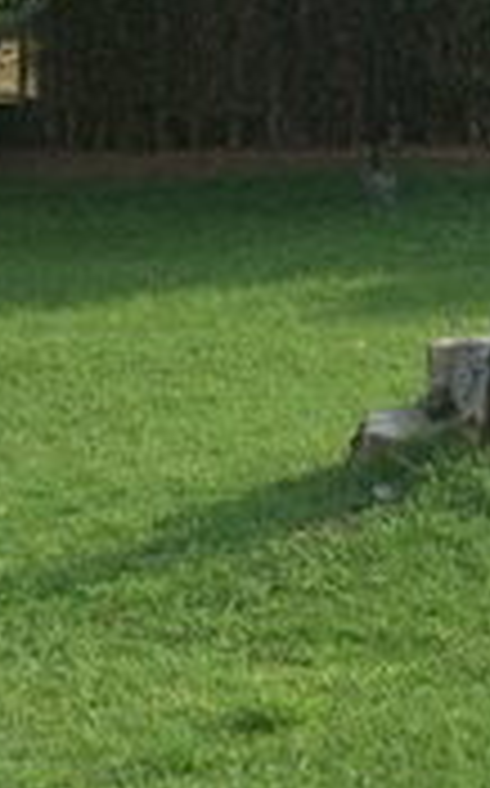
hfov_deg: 10.5
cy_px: 50
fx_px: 2656
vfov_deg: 16.6
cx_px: 432
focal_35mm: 124
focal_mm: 5.7
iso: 80
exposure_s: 1/500
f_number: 2.9
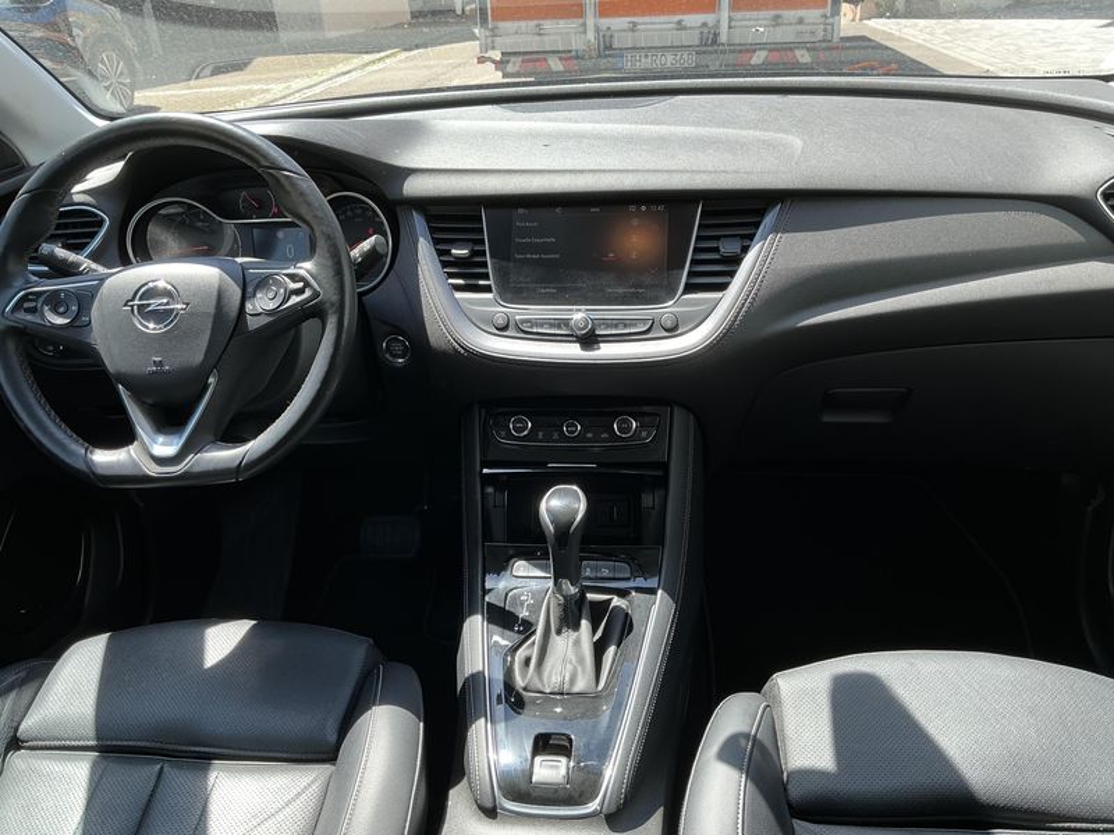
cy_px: 418
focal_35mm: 28
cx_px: 557
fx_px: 901
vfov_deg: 49.7
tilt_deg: -24.9
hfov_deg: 63.4
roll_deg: +5.1
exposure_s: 1/122
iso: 16
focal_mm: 3
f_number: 1.8
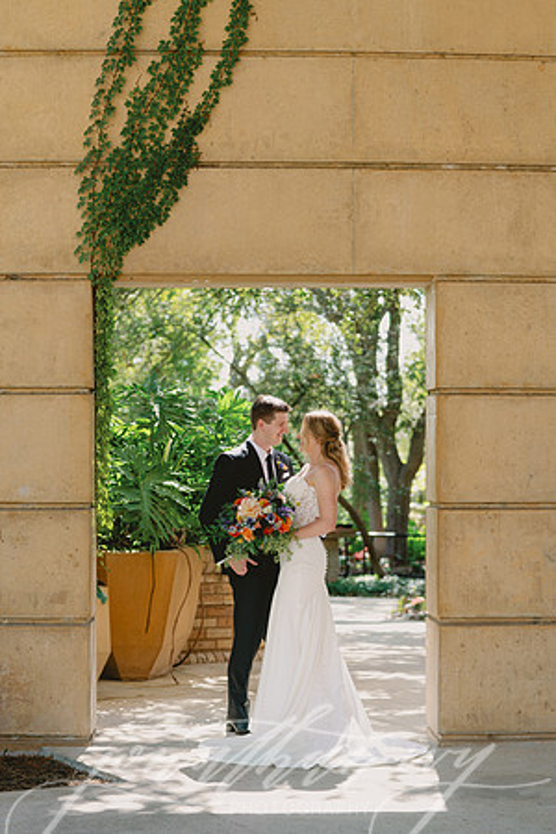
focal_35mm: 78
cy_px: 417
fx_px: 1807
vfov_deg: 26.0
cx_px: 278
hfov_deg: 17.5
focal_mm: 78
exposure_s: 1/250
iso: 200
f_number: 2.8
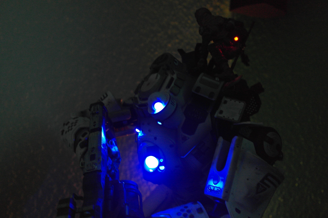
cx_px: 164
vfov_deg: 43.6
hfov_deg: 61.9
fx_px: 273
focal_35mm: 30
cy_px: 109
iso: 1600
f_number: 3.5
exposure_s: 1/15
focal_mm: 20
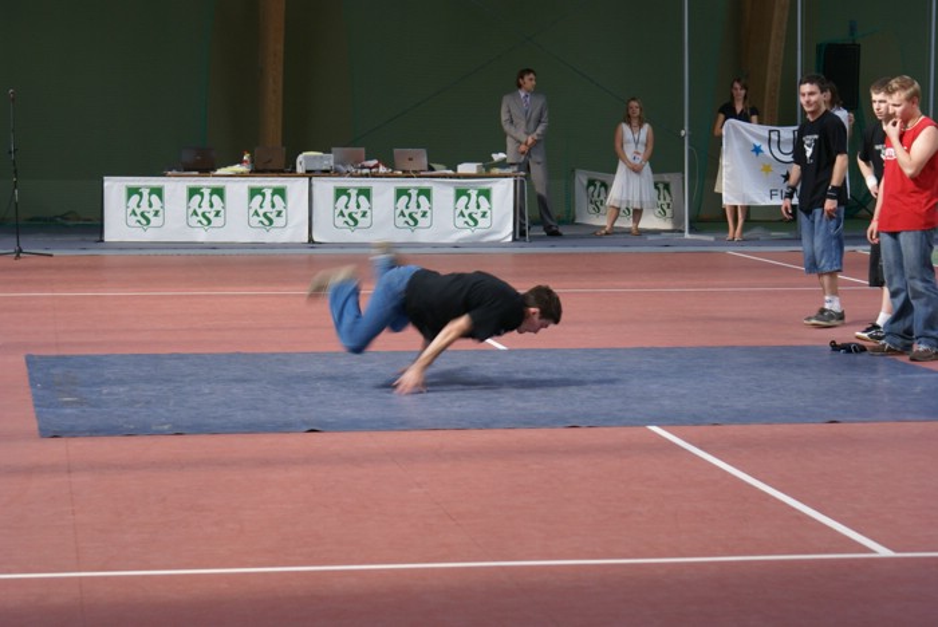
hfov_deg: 19.4
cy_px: 314
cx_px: 469
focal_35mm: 105
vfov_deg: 13.1
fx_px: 2738
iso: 200
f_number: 5.6
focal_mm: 70
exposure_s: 1/30
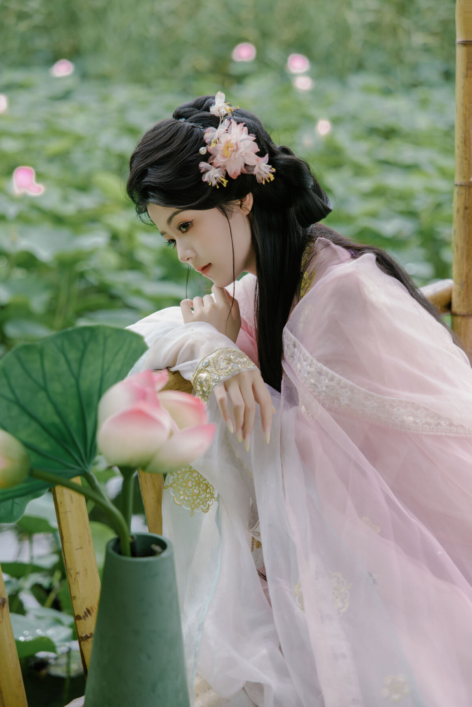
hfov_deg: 19.7
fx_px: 1356
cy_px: 354
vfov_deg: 29.2
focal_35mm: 69
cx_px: 236
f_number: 2.8
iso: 100
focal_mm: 70
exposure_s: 1/100
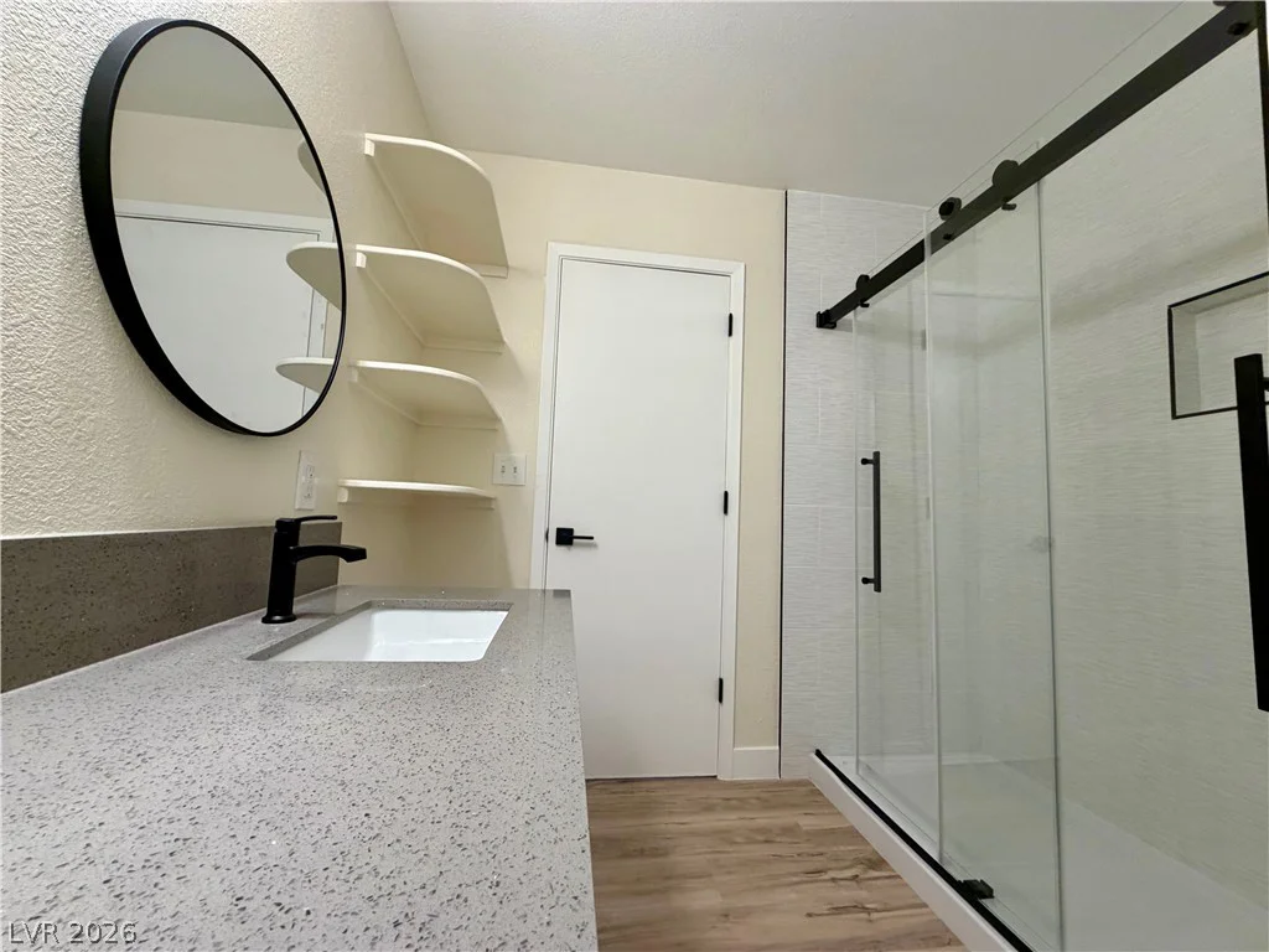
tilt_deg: +4.0
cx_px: 634
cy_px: 476
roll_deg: -1.6
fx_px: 513
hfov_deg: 102.1
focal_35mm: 14
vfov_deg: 85.7
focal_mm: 2.22
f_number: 2.2
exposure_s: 1/60
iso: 200
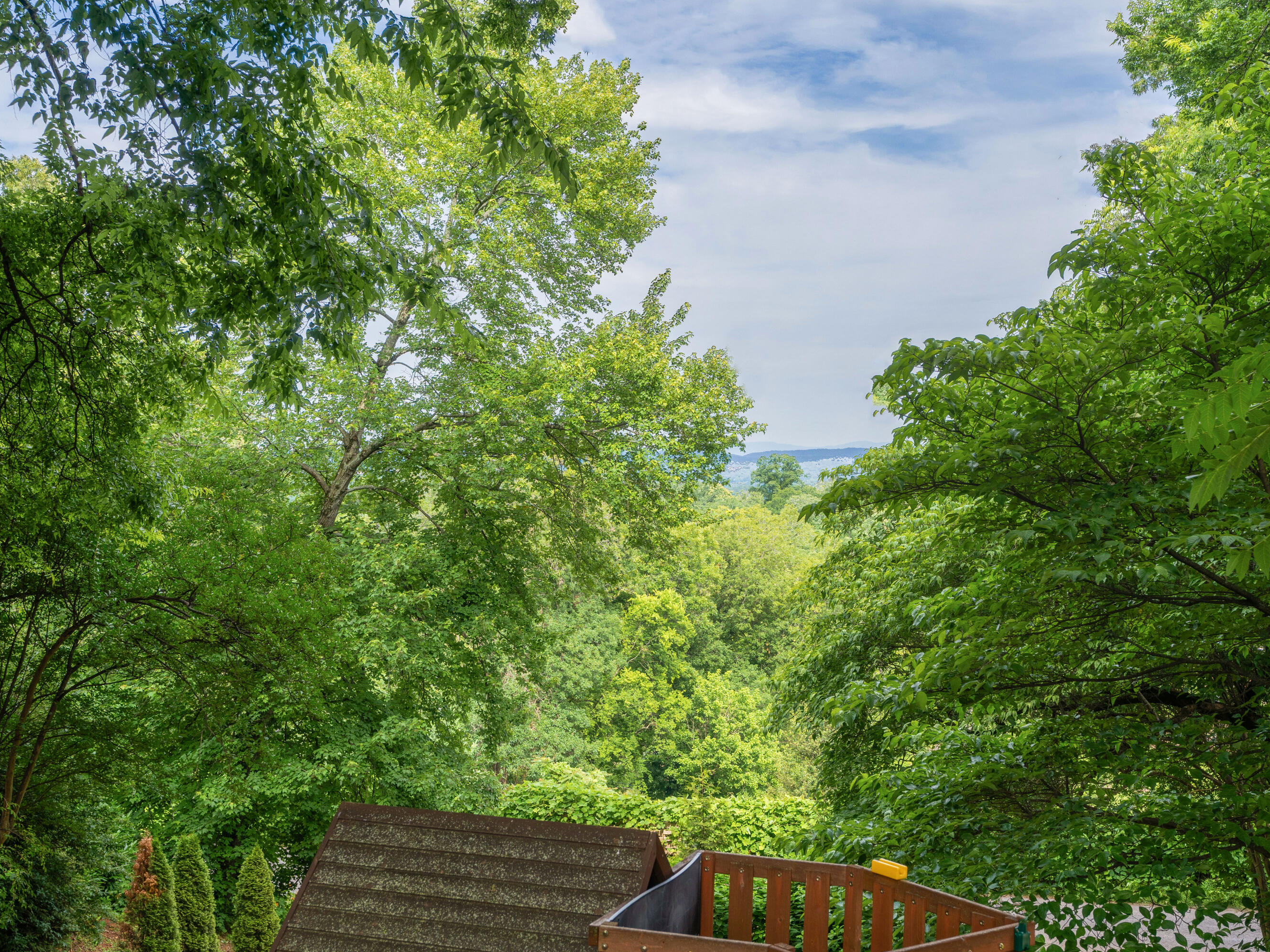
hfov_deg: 48.9
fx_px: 1394
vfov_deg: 37.7
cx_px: 690
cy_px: 476
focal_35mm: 38
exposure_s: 1/125
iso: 320
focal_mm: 35
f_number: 7.1
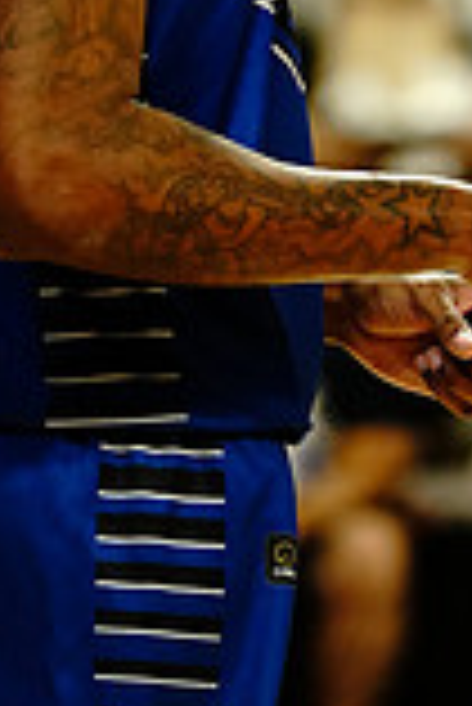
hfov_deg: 2.4
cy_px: -198
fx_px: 11263
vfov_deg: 3.6
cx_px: 297
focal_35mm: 574
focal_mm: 200
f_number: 2.8
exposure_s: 1/2000
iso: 5000
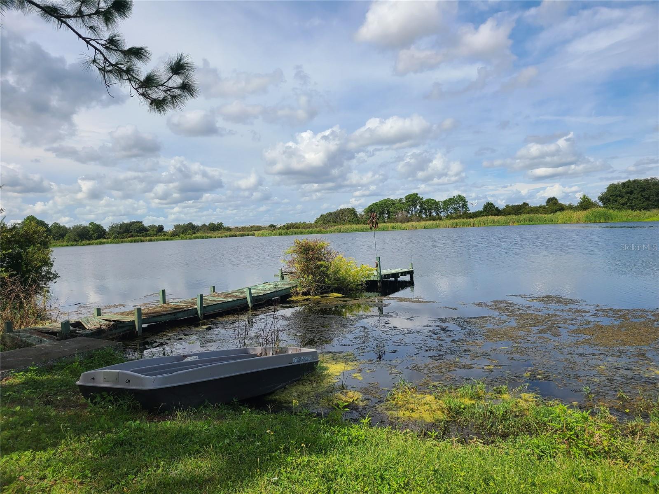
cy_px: 247
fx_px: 495
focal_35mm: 26
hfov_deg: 67.3
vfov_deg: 53.1
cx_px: 330
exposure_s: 1/3017
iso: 40
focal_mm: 5.4
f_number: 1.8
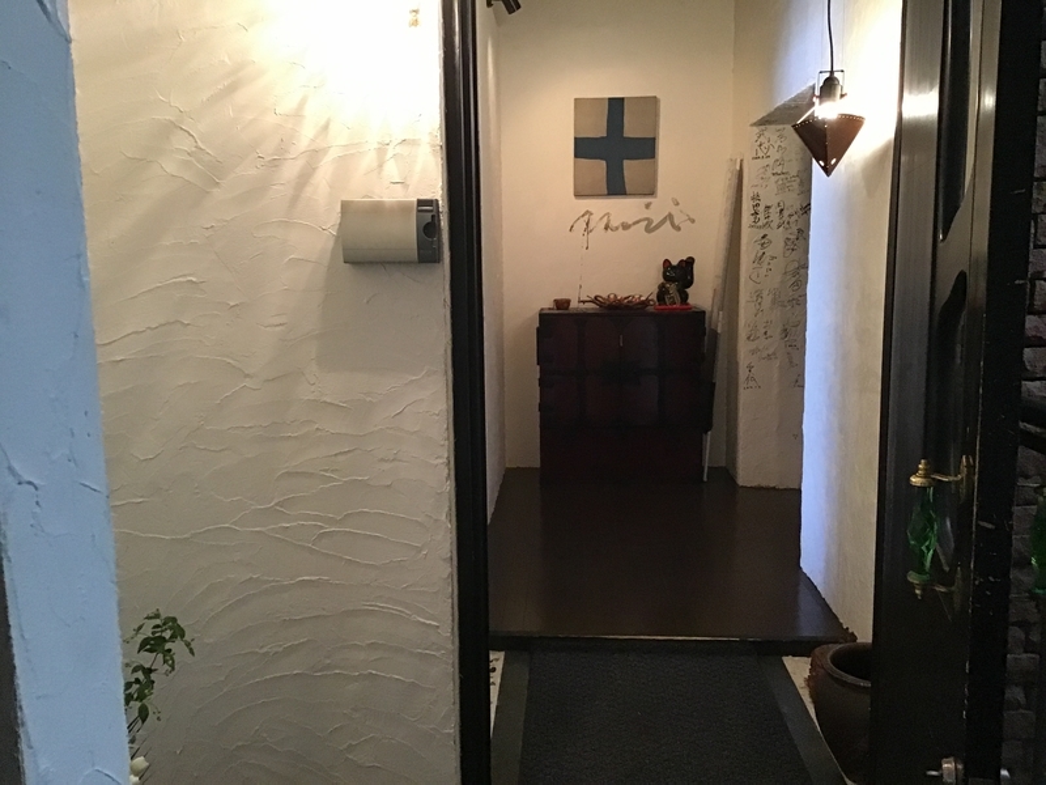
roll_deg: +0.8
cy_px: 392
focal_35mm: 31
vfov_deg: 45.4
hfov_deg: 58.4
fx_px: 937
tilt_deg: -7.3
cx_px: 523
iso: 250
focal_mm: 3.3
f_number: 2.4
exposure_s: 1/30
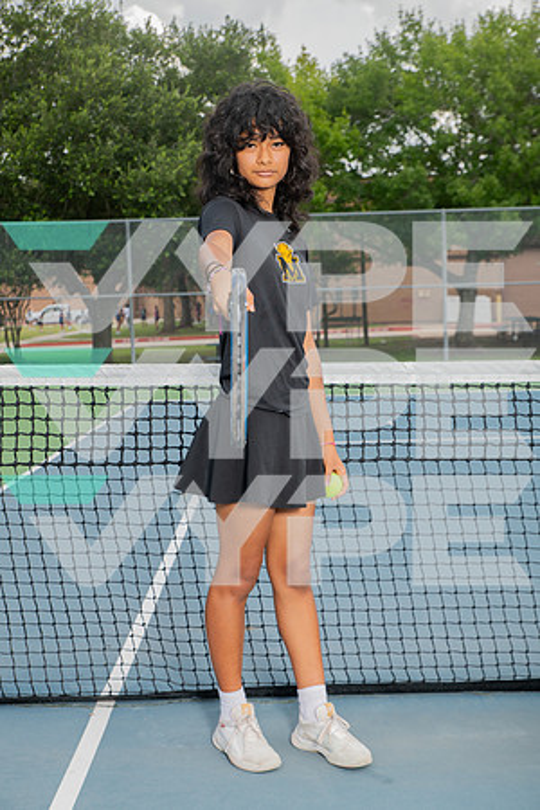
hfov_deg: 27.0
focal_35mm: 50
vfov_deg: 39.6
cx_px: 270
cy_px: 405
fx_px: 1125
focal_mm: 50
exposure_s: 1/250
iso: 100
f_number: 6.3
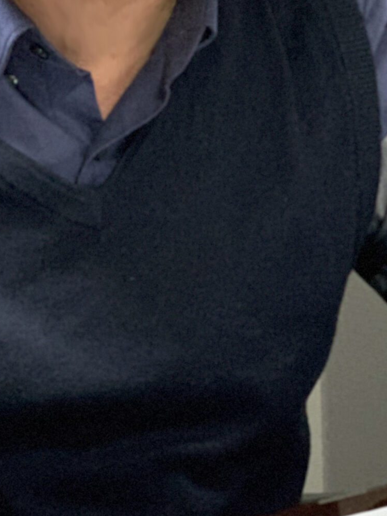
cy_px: -109
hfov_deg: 11.1
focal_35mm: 133
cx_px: 100
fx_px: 1982
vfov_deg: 14.3
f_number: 2.4
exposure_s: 1/60
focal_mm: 6
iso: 250
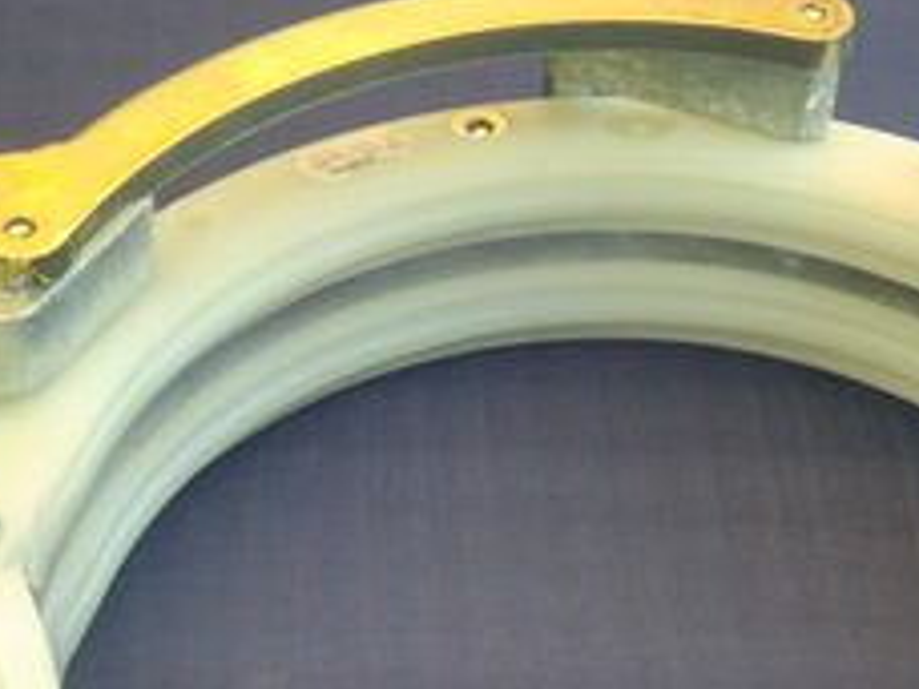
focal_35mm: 105
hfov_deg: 18.7
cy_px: 550
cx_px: 605
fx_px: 2788
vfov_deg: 14.0
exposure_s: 1/60
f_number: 3.7
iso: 250
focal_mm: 9.3
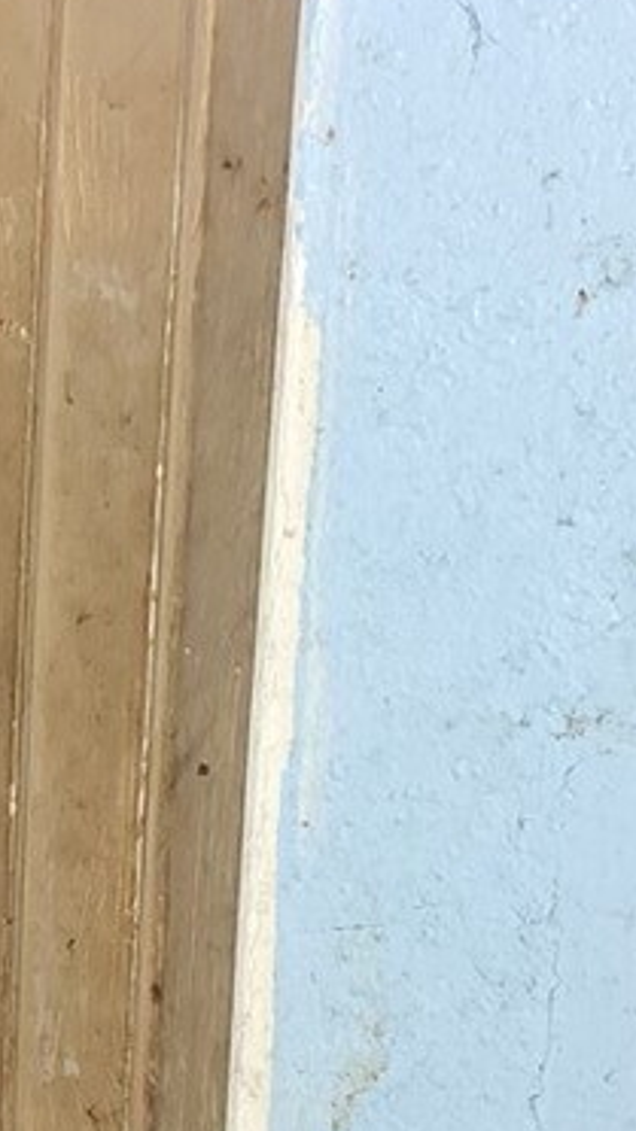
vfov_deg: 22.0
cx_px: -682
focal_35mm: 97
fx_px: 2911
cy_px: 635
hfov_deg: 11.2
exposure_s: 1/9.99
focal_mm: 6.4
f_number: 1.8
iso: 125
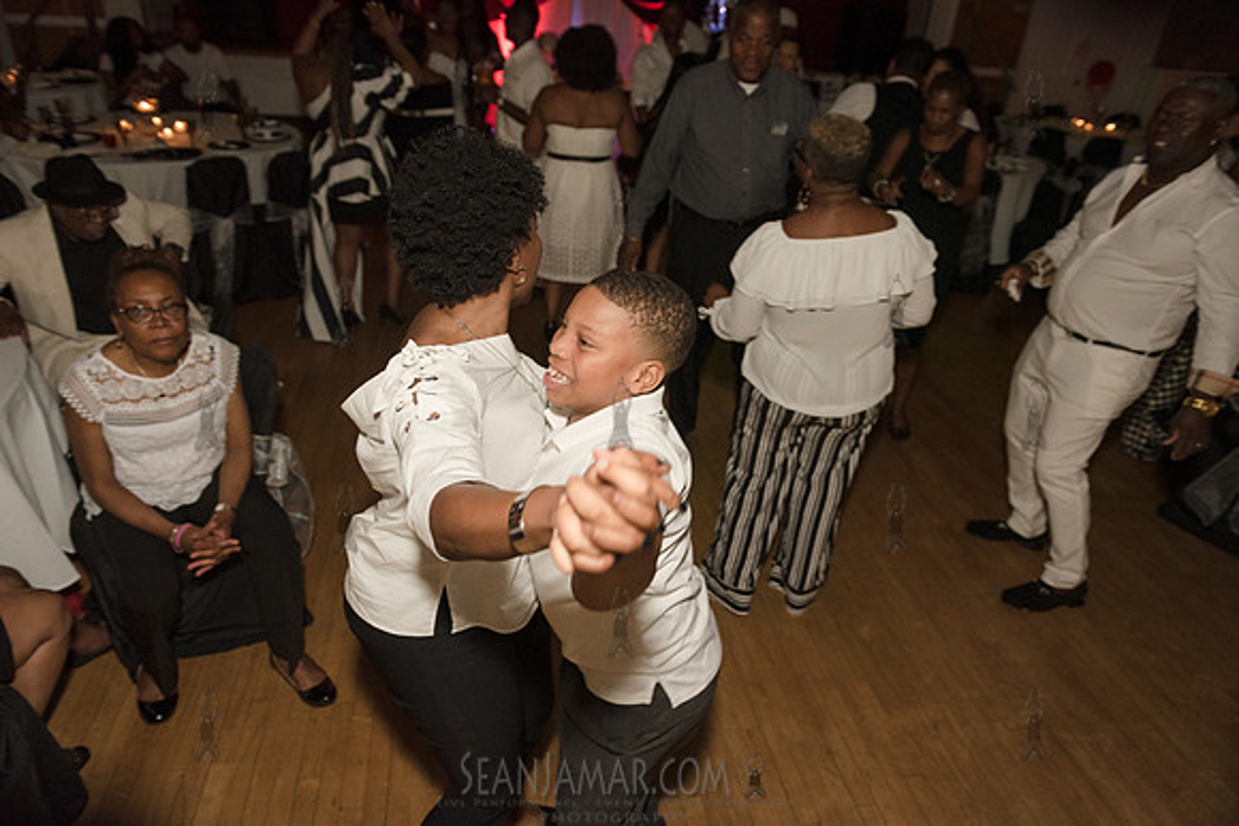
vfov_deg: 53.2
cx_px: 620
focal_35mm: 24
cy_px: 413
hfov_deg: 73.7
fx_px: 826
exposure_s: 1/250
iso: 2000
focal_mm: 24
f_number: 3.5
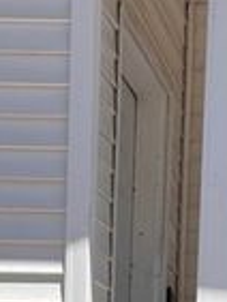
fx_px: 1074
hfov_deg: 11.6
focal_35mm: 123
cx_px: 343
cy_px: 455
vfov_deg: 14.9
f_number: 1.6
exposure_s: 1/2410
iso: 50
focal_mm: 5.1
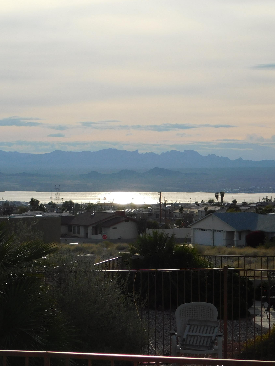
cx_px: 93
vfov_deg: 16.2
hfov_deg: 12.1
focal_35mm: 122
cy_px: 182
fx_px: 1293
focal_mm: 16.1
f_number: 4.5
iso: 125
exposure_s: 1/1250
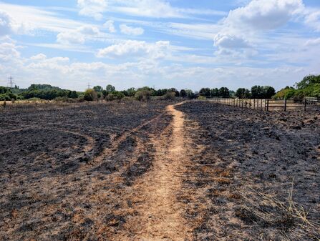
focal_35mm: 24
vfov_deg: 57.0
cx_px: 160
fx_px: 222
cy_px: 120
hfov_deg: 71.5
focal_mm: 6.9
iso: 22
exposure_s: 1/1805
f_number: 1.68
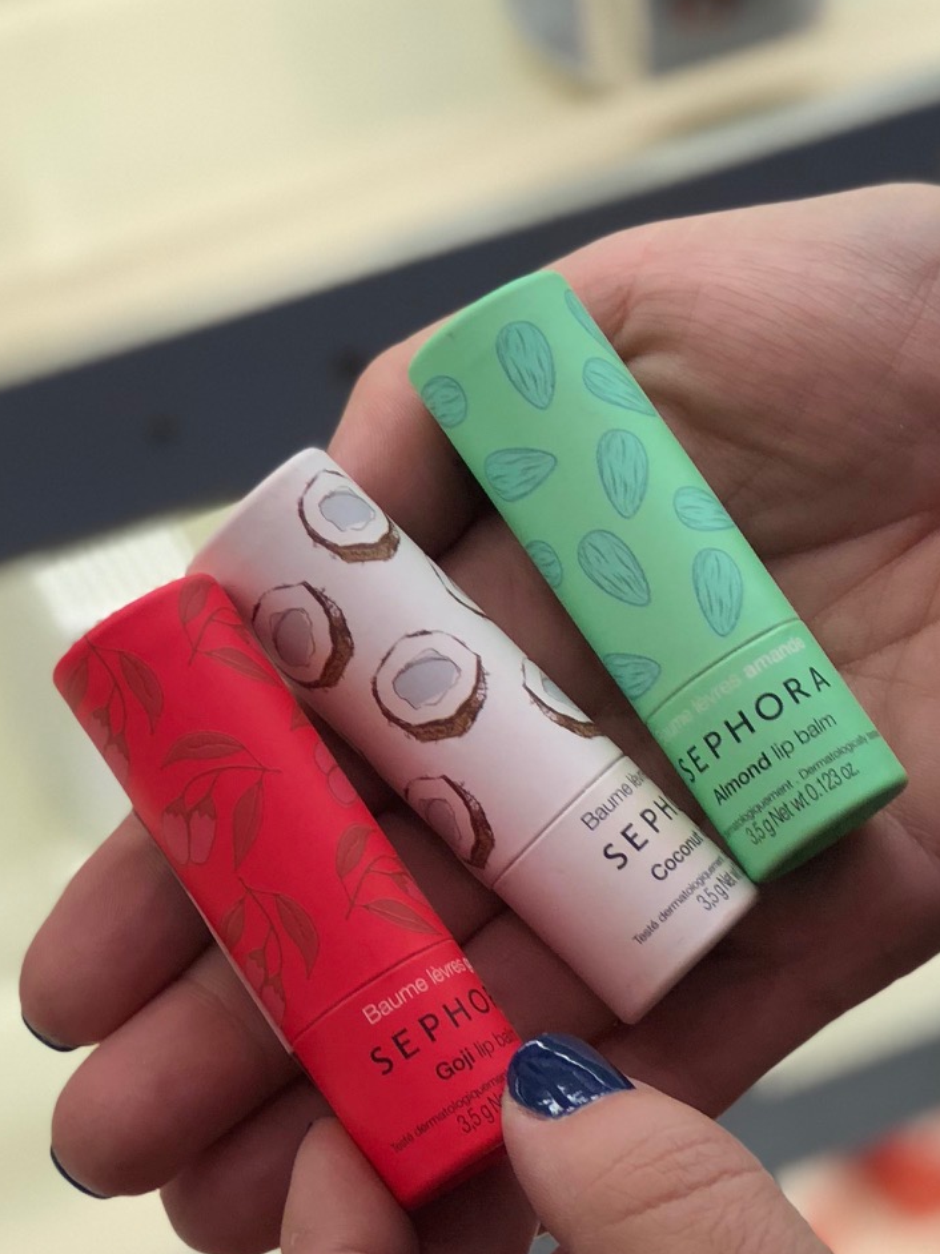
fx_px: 4419
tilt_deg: -52.7
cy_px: 989
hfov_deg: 12.0
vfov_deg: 16.0
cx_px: 907
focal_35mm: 122
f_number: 2.8
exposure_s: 1/120
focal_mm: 6.6
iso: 50
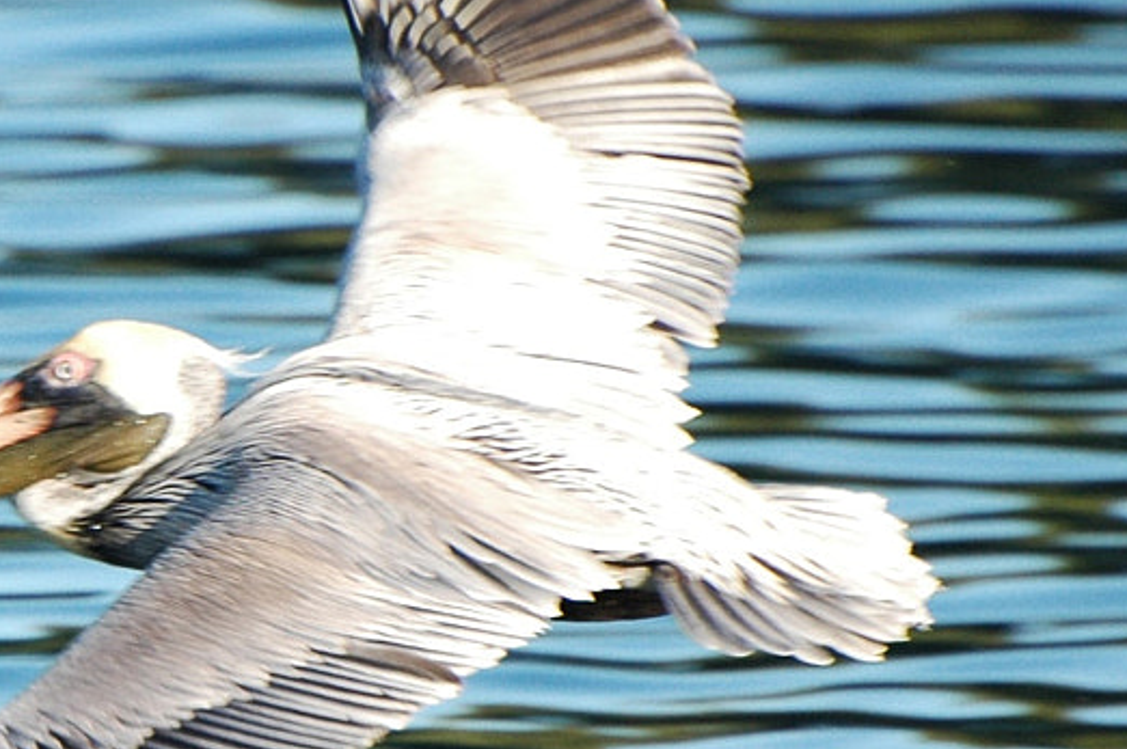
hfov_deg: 1.5
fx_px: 43098
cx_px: -138
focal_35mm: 1378
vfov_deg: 1.0
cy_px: 540
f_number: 5.6
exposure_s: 1/640
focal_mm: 300
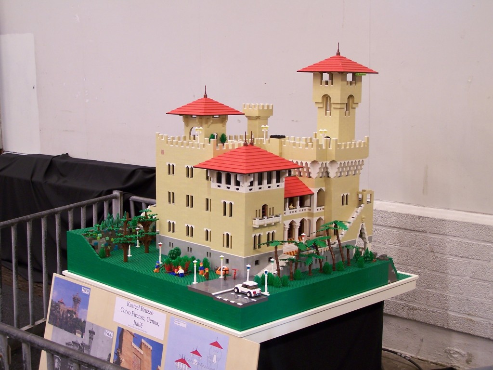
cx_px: 246
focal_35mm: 56
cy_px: 185
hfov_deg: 34.3
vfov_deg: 26.1
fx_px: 798
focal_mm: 9.3
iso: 80
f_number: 3.1
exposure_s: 1/2
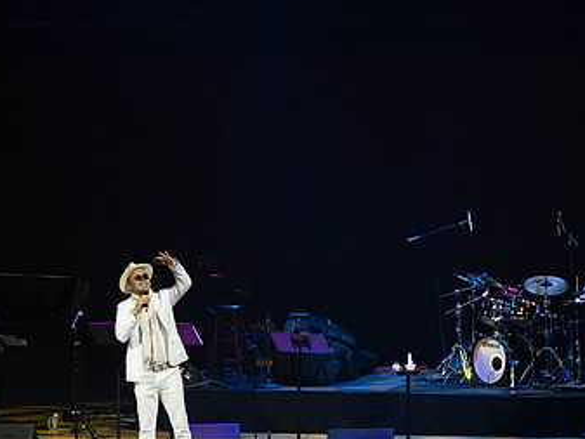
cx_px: 224
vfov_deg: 7.4
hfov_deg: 9.8
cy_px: 171
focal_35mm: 202
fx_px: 3415
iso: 2500
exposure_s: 1/250
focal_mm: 100
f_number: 5.6
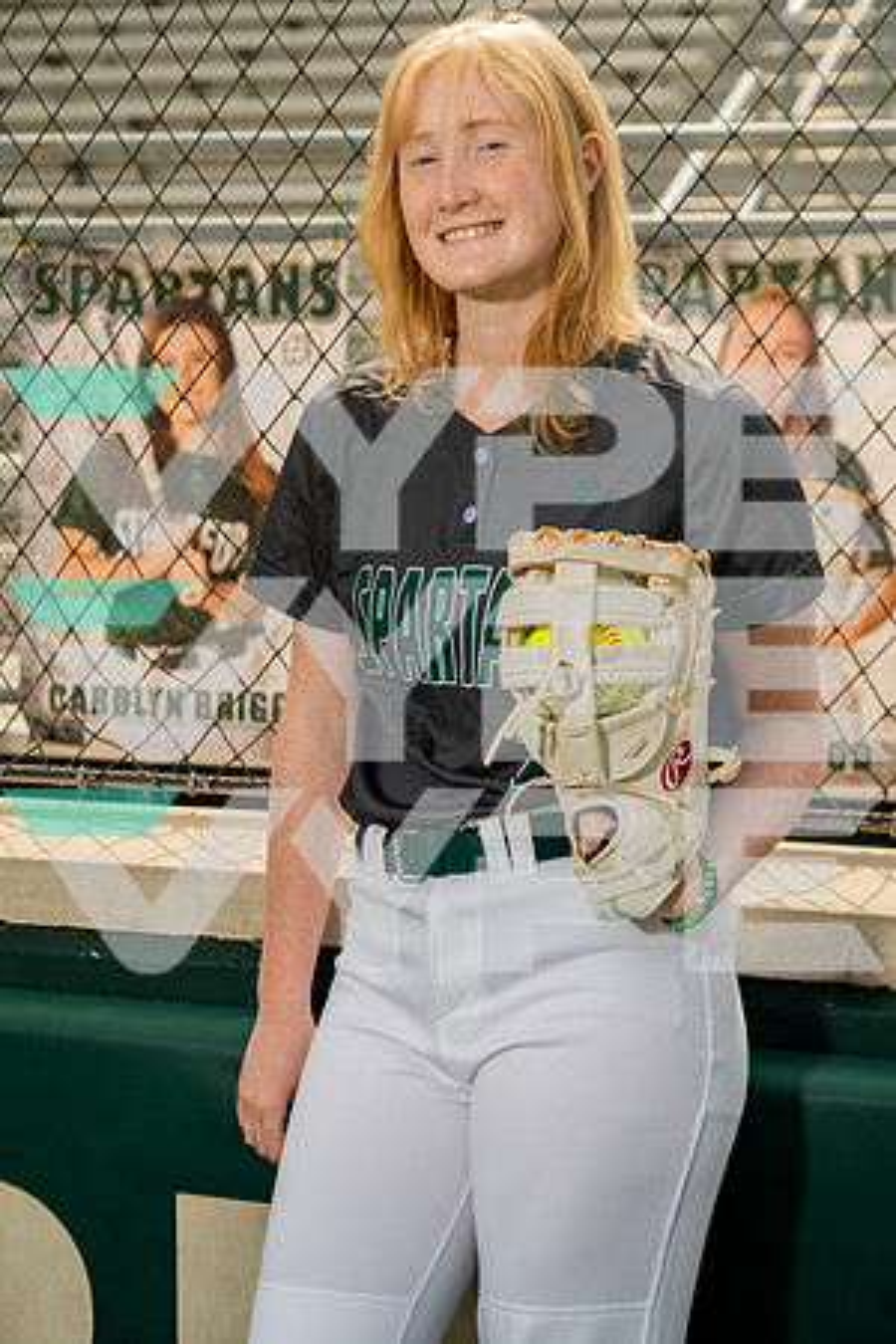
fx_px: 2426
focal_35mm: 65
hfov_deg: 20.9
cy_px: 672
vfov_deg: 31.0
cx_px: 448
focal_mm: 65
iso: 250
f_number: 4.5
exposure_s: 1/250
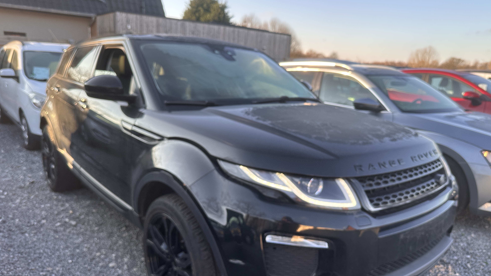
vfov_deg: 42.7
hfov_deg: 69.8
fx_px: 352
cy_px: 166
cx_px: 253
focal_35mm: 27
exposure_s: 1/341
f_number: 1.78
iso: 80
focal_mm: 6.86
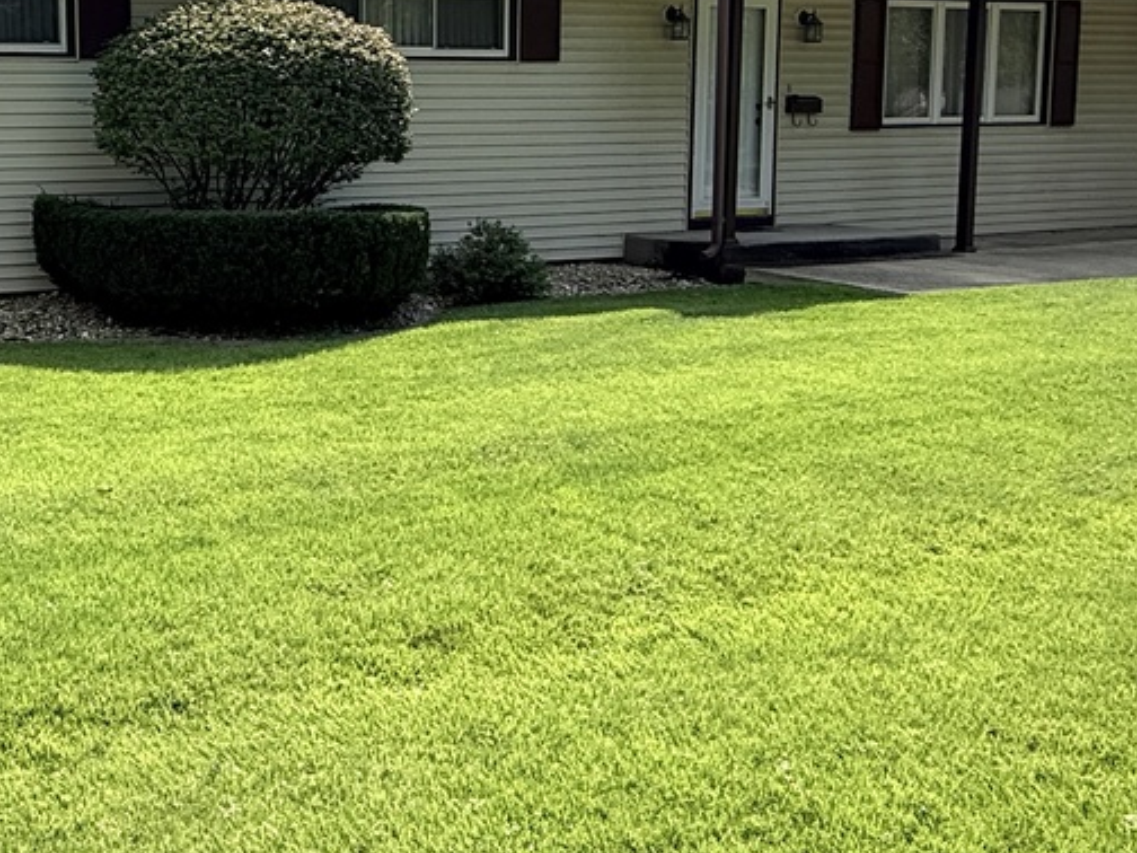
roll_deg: +0.3
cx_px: 176
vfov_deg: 35.5
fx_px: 1314
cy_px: 257
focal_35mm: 40
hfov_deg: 43.8
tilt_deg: -3.3
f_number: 2.2
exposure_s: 1/1656
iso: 64
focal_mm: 2.22
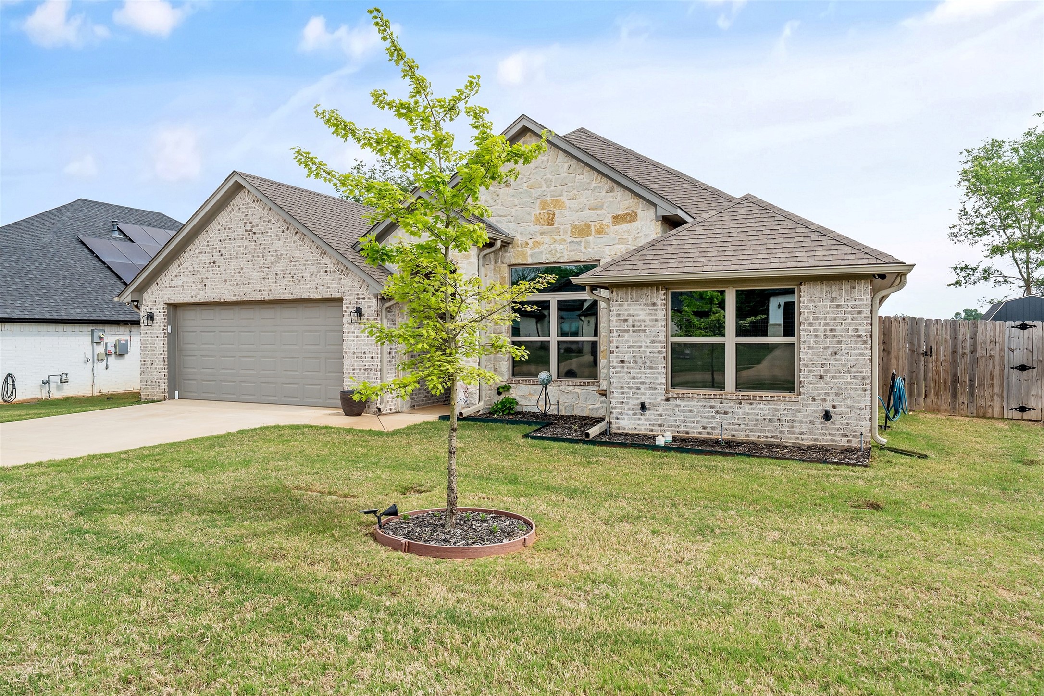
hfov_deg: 73.7
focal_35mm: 24
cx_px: 522
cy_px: 348
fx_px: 696
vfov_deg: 53.1
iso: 800
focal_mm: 24
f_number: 8
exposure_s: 1/1000
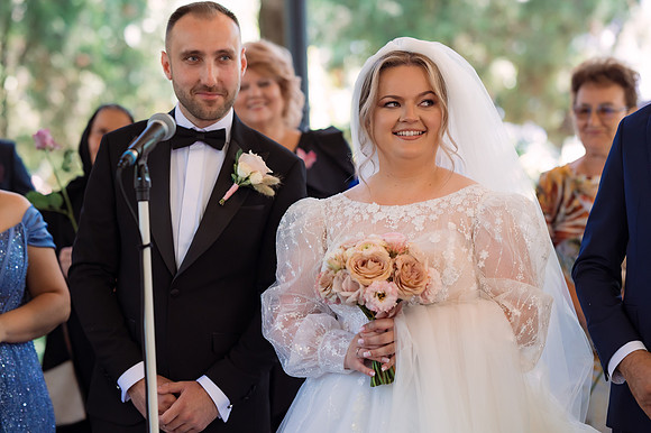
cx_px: 326
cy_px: 216
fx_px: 1536
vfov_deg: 16.1
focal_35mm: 85
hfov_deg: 23.9
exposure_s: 1/400
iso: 1250
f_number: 2.8
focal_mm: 85
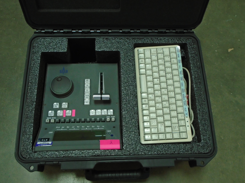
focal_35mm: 36
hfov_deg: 51.4
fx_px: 255
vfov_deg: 39.7
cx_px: 122
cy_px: 92
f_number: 3.8
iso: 250
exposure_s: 1/30
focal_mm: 6.4
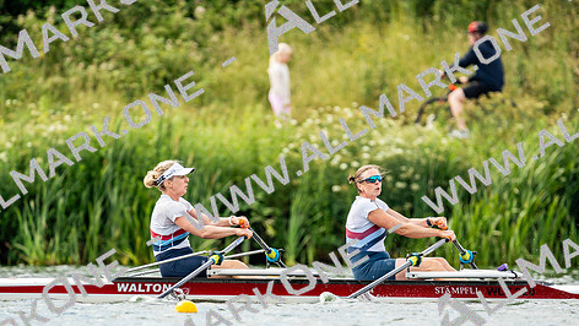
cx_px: 332
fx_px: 11858
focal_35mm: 772
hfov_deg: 2.8
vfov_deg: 1.6
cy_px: 235
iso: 640
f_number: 6.3
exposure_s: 1/2000
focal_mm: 600
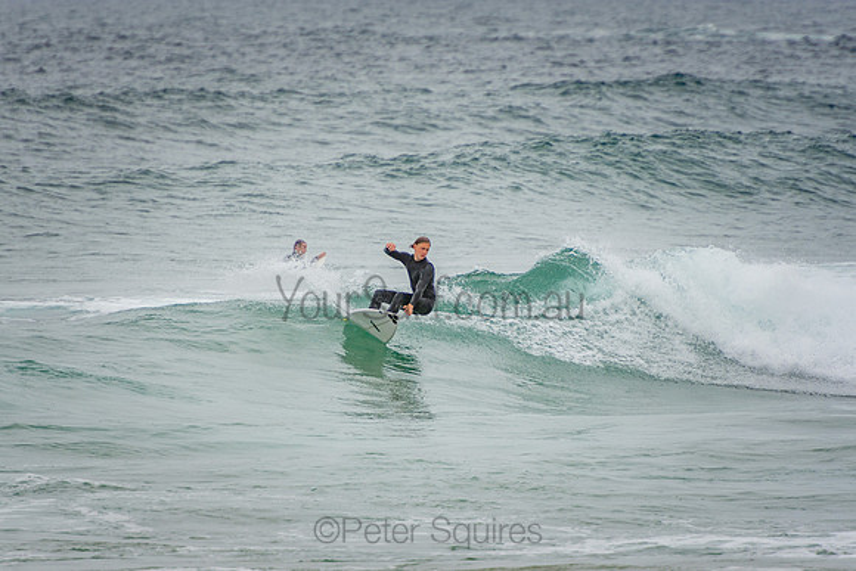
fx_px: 14284
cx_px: 428
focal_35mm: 601
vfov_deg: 2.3
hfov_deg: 3.4
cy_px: 286
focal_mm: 390
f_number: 5.6
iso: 280
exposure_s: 1/1600
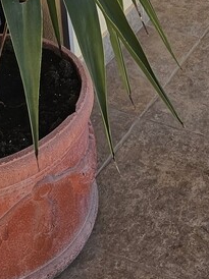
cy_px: -110
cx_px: 151
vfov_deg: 20.3
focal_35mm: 86
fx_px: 693
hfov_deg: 17.1
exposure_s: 1/373
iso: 20
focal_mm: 6.3
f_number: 1.7
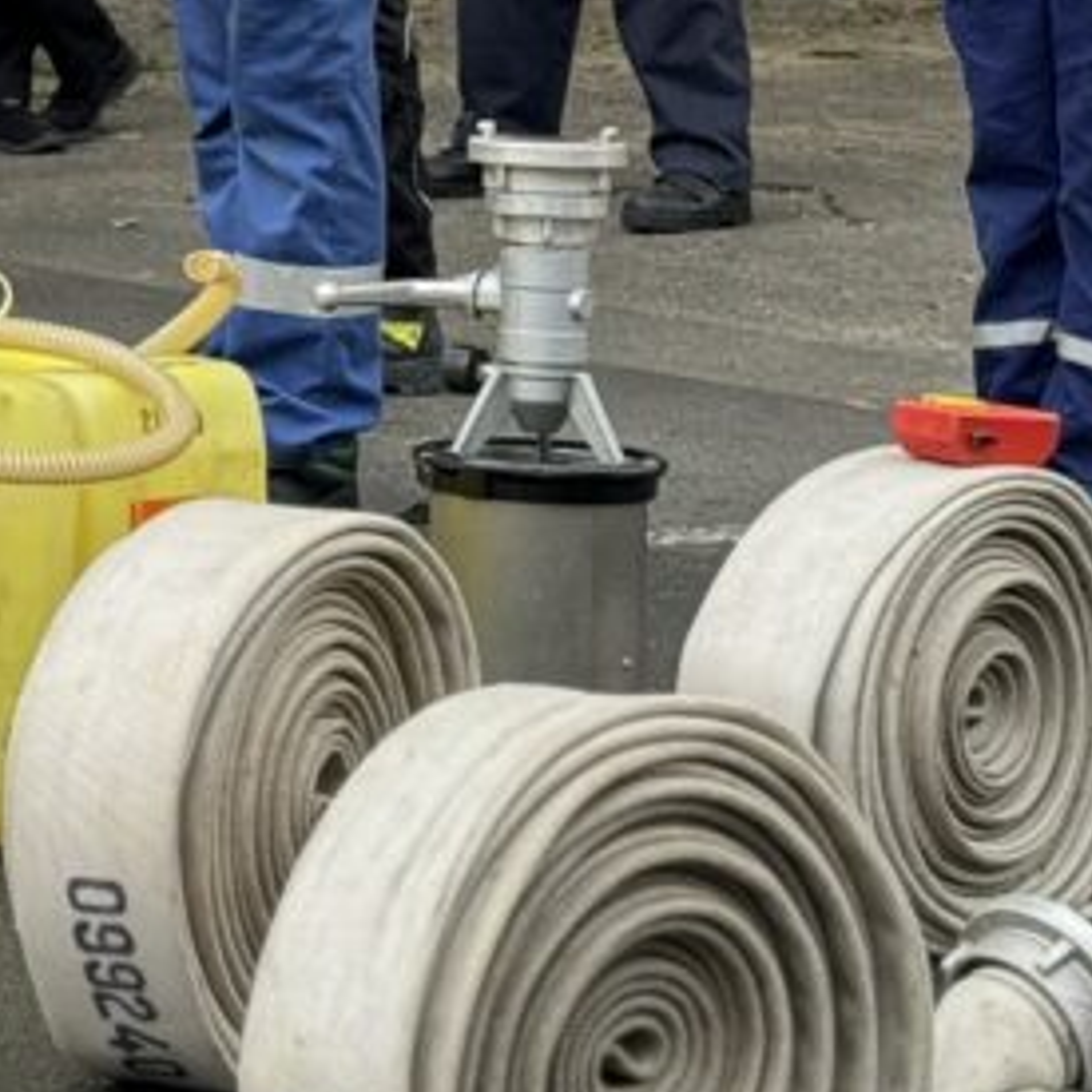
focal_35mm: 158
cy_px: -322
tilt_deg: -1.4
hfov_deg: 10.8
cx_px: -298
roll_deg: -1.7
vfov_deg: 10.8
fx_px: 5639
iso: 64
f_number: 1.78
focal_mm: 6.76
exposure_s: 1/121
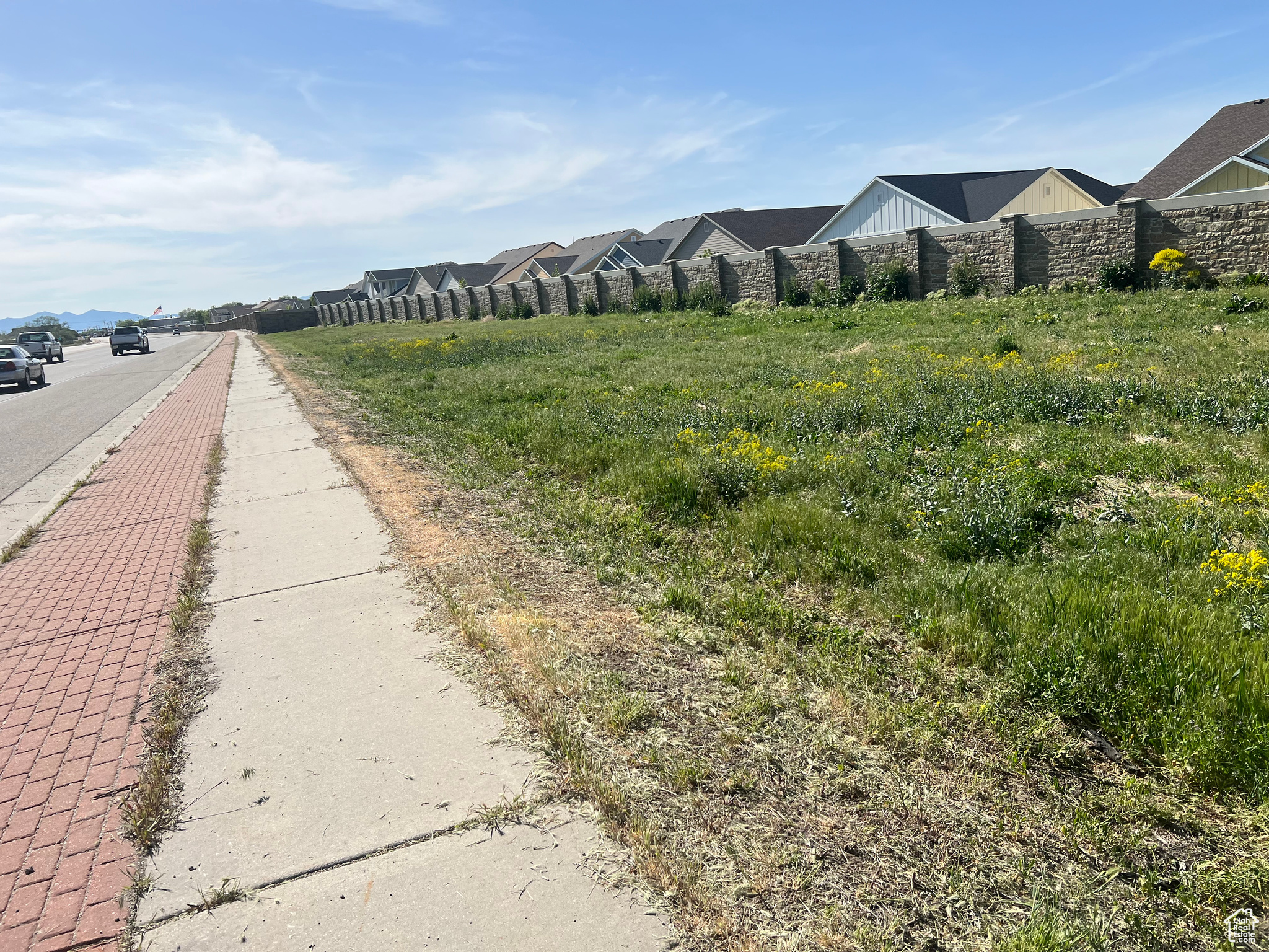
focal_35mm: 26
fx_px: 953
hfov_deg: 67.3
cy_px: 476
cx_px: 634
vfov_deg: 53.1
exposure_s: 1/6579
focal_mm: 5.7
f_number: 1.5
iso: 50
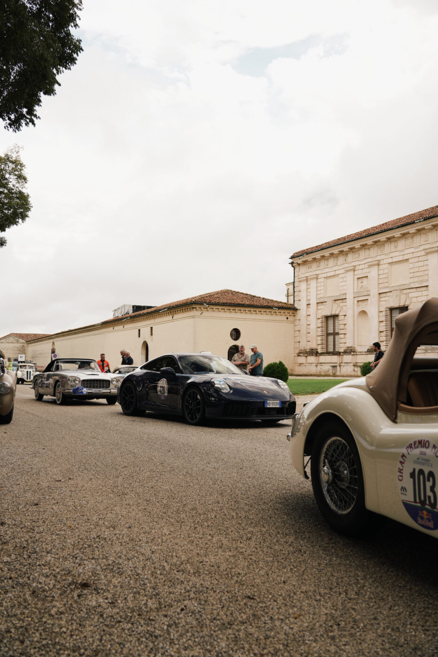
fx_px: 566
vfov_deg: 60.3
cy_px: 328
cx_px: 219
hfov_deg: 42.3
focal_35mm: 31
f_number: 4
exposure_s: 1/250
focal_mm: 31
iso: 100
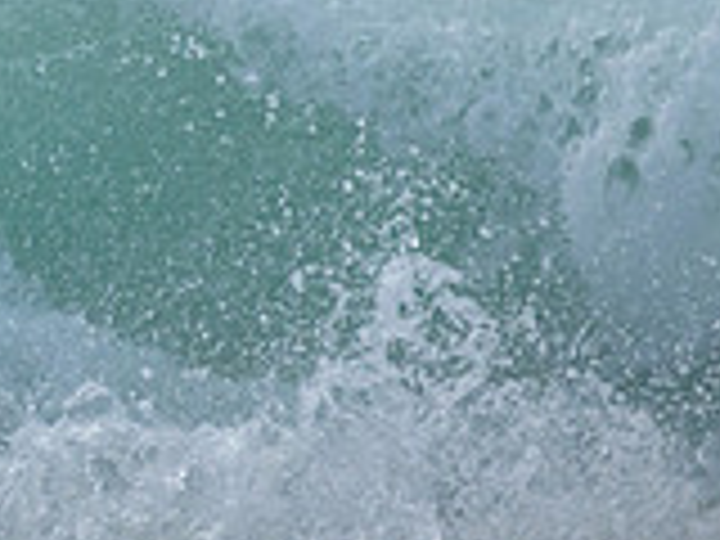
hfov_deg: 0.7
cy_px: -178
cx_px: -531
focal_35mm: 2797
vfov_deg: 0.5
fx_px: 58177
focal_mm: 800
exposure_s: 1/1000
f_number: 11
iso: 2000
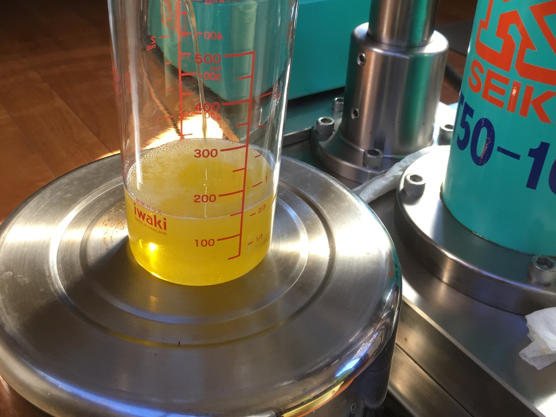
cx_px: 278
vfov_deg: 35.9
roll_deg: -2.5
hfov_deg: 47.9
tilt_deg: -25.2
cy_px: 99
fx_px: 626
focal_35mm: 39
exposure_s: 1/120
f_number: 2.2
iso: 40
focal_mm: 4.15
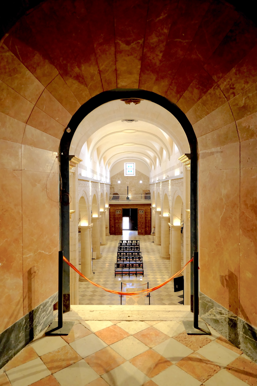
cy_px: 193
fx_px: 246
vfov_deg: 76.1
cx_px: 128
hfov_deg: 55.1
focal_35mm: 23
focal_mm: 15.1
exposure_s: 1/125
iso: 5000
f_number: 4
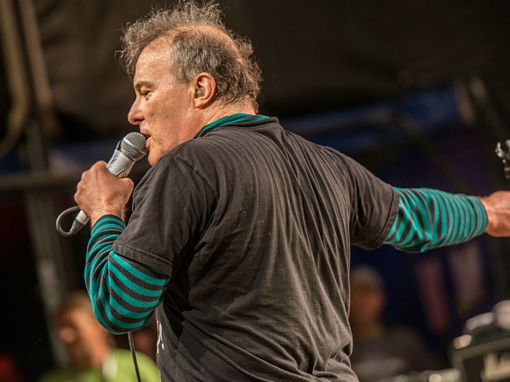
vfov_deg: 7.3
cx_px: 233
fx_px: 2991
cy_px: 175
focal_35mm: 203
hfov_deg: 9.7
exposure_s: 1/100
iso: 640
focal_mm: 170
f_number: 3.2
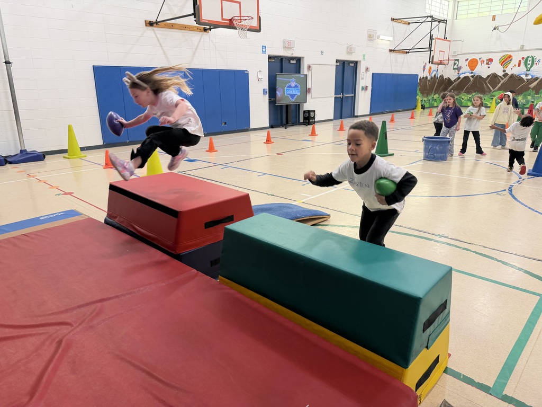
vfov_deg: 56.8
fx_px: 376
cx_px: 271
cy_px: 204
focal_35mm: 24
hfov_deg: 71.6
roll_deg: +0.6
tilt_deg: -18.3
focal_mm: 6.76
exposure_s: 1/121
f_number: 1.78
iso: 160
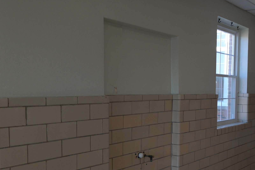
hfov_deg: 40.5
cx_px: 176
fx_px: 340
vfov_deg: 27.9
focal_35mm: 48
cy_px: 118
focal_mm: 20
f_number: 3.5
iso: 200
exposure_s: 1/80
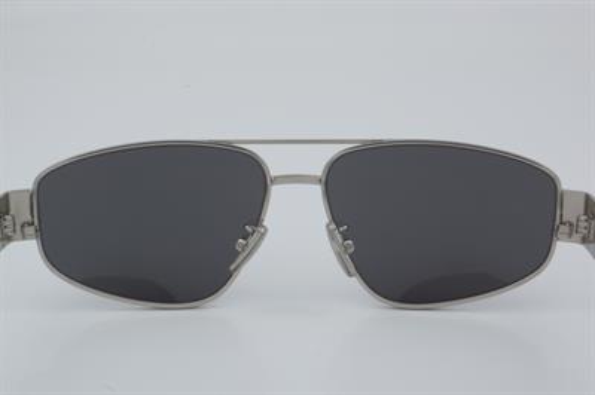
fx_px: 1115
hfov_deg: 29.9
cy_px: 198
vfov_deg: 20.1
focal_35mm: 68
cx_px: 298
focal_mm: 45
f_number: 32
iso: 100
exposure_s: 1/4
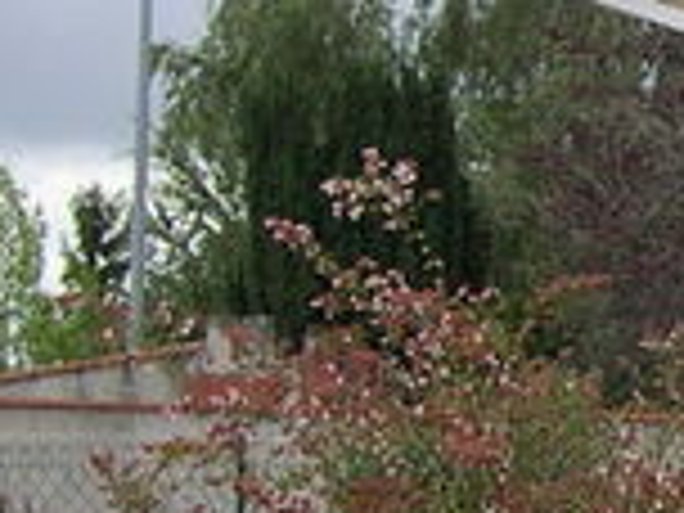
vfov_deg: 5.9
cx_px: 1593
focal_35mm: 250
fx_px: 4940
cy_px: 140
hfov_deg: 7.4
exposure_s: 1/600
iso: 100
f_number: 2.8
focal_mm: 8
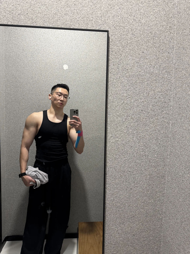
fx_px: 176
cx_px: 95
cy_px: 127
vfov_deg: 71.6
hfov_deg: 56.8
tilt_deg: -4.3
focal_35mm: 24
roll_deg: -1.4
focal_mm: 6.76
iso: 250
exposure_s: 1/50
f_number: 1.78
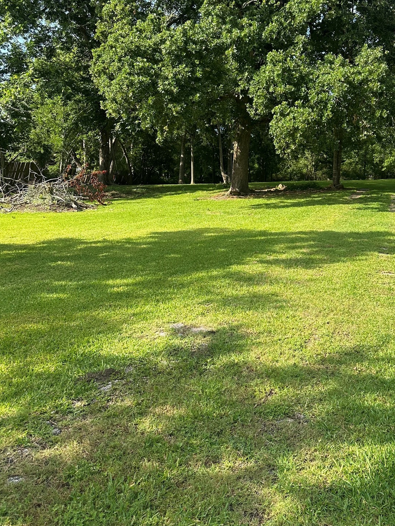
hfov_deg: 41.1
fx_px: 517
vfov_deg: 53.5
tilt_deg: -2.1
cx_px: 270
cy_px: 204
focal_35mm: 34
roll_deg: -0.8
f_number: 1.78
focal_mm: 6.86
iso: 80
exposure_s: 1/1227
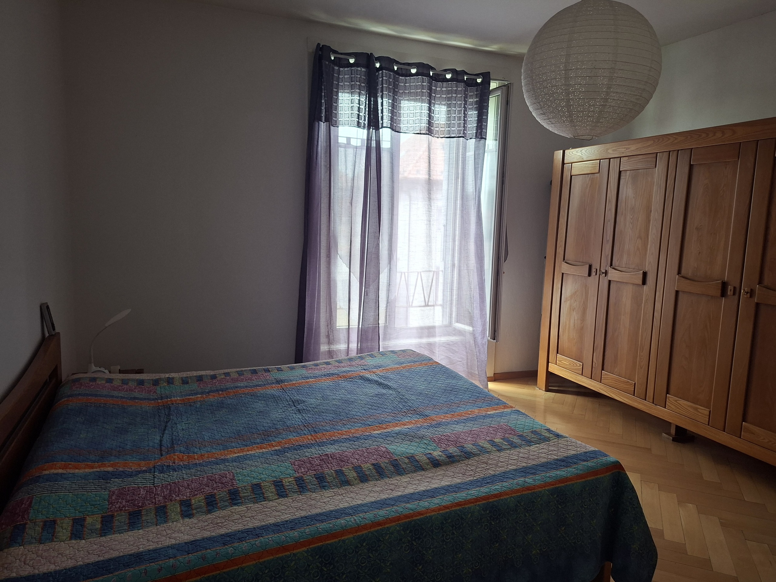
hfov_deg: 73.9
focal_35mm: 23
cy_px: 291
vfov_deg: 58.9
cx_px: 388
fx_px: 516
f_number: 1.8
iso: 160
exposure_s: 1/50
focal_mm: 5.54
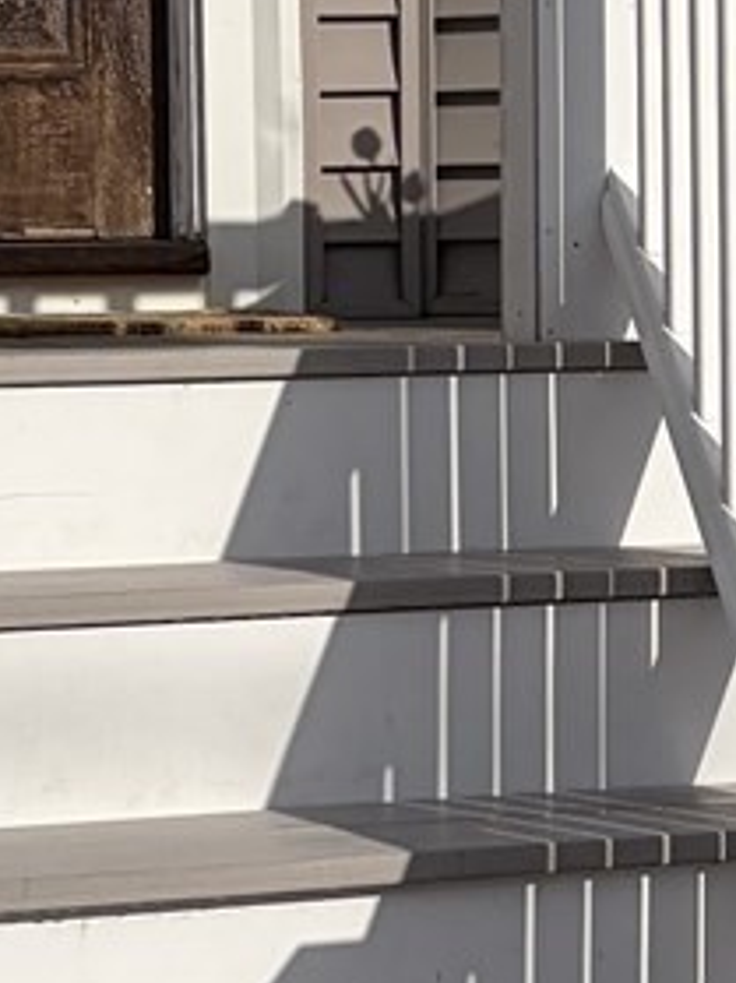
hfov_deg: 10.1
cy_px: 328
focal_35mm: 143
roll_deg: +1.9
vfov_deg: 13.8
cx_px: 1028
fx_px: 4057
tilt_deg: +0.1
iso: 50
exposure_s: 1/8850
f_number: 1.6
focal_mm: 5.96
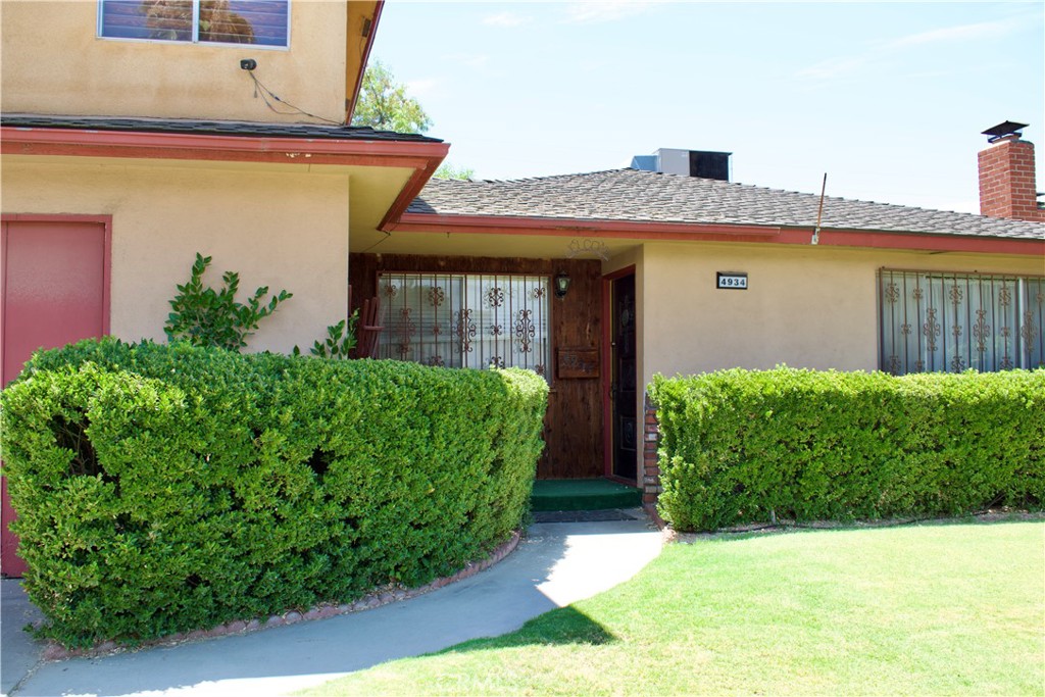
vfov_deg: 40.0
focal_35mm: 33
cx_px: 522
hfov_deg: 57.2
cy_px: 348
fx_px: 958
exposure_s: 1/100
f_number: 8
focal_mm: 22
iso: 100
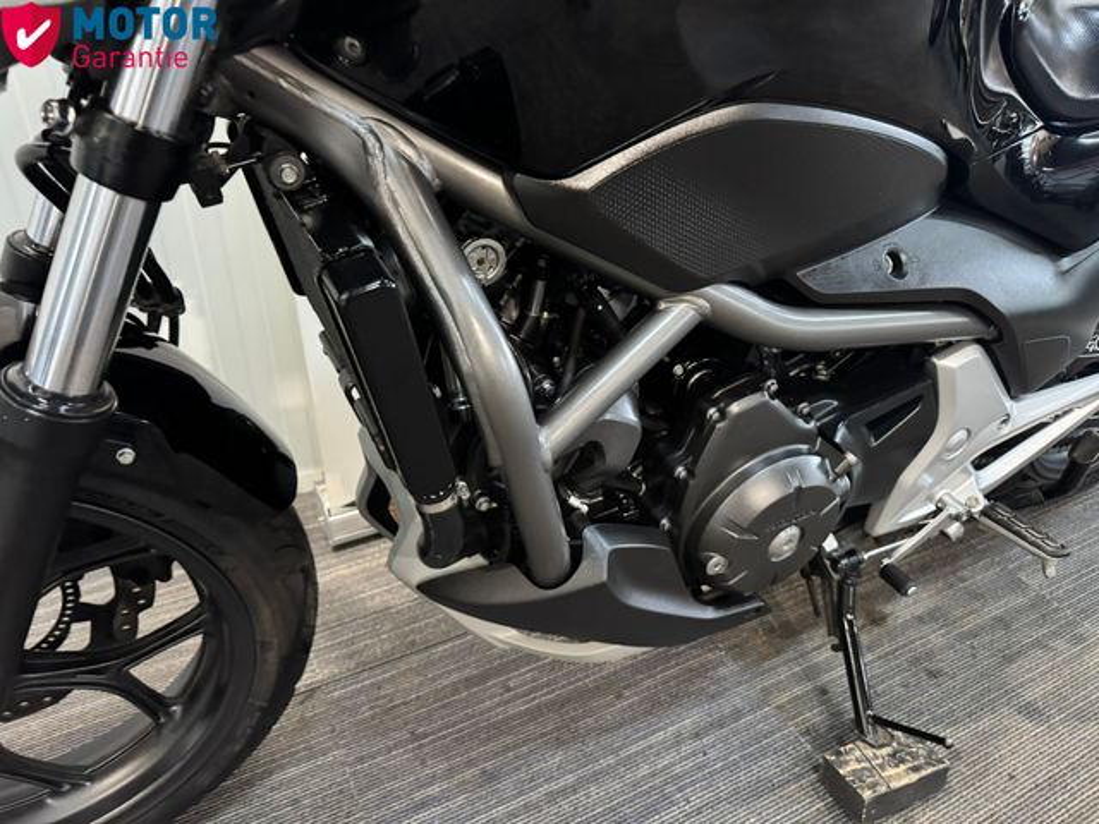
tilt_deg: -33.6
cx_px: 550
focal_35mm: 24
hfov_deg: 71.6
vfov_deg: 56.8
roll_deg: -0.9
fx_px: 762
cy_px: 412
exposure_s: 1/33
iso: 800
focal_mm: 6.76
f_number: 1.78
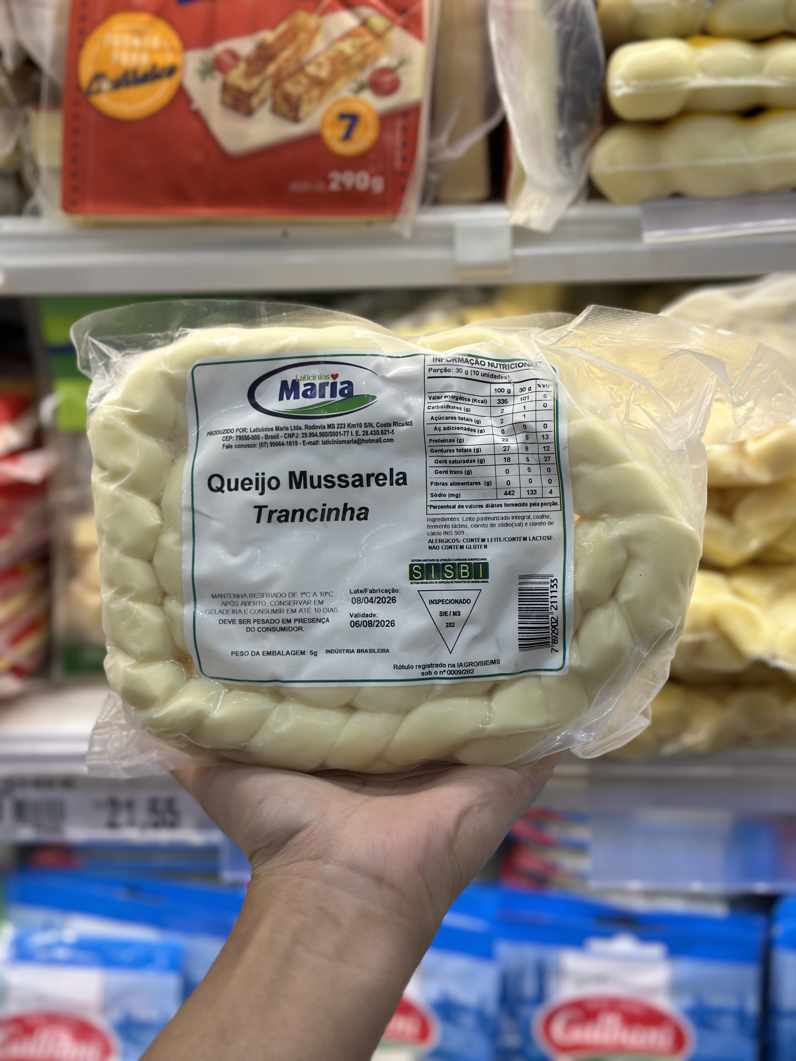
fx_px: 1472
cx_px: 398
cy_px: 530
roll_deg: +1.6
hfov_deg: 30.3
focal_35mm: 48
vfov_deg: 39.7
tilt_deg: -15.1
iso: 80
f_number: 1.78
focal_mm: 6.86
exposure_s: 1/230
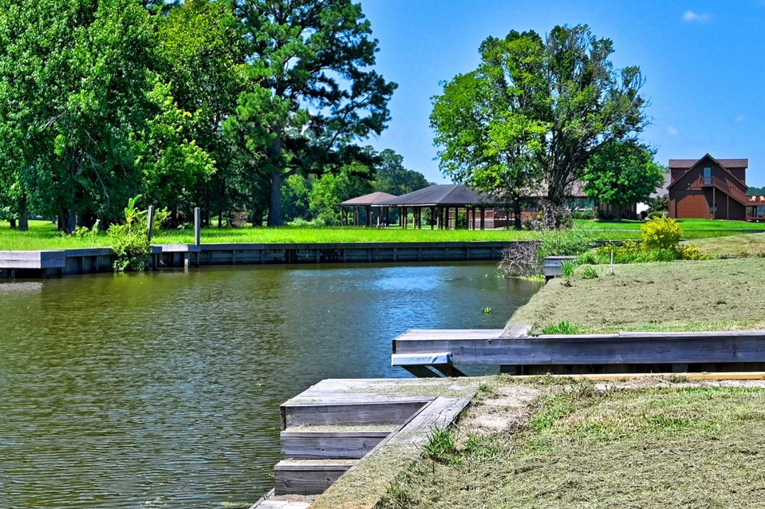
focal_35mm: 68
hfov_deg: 29.5
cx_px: 491
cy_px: 254
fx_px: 1444
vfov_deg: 20.0
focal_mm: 30
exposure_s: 1/640
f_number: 8
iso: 400
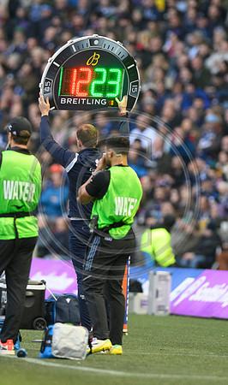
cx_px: 98
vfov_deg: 2.7
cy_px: 194
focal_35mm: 792
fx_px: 8200
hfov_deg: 1.6
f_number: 3.5
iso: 4000
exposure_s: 1/1250
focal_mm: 400
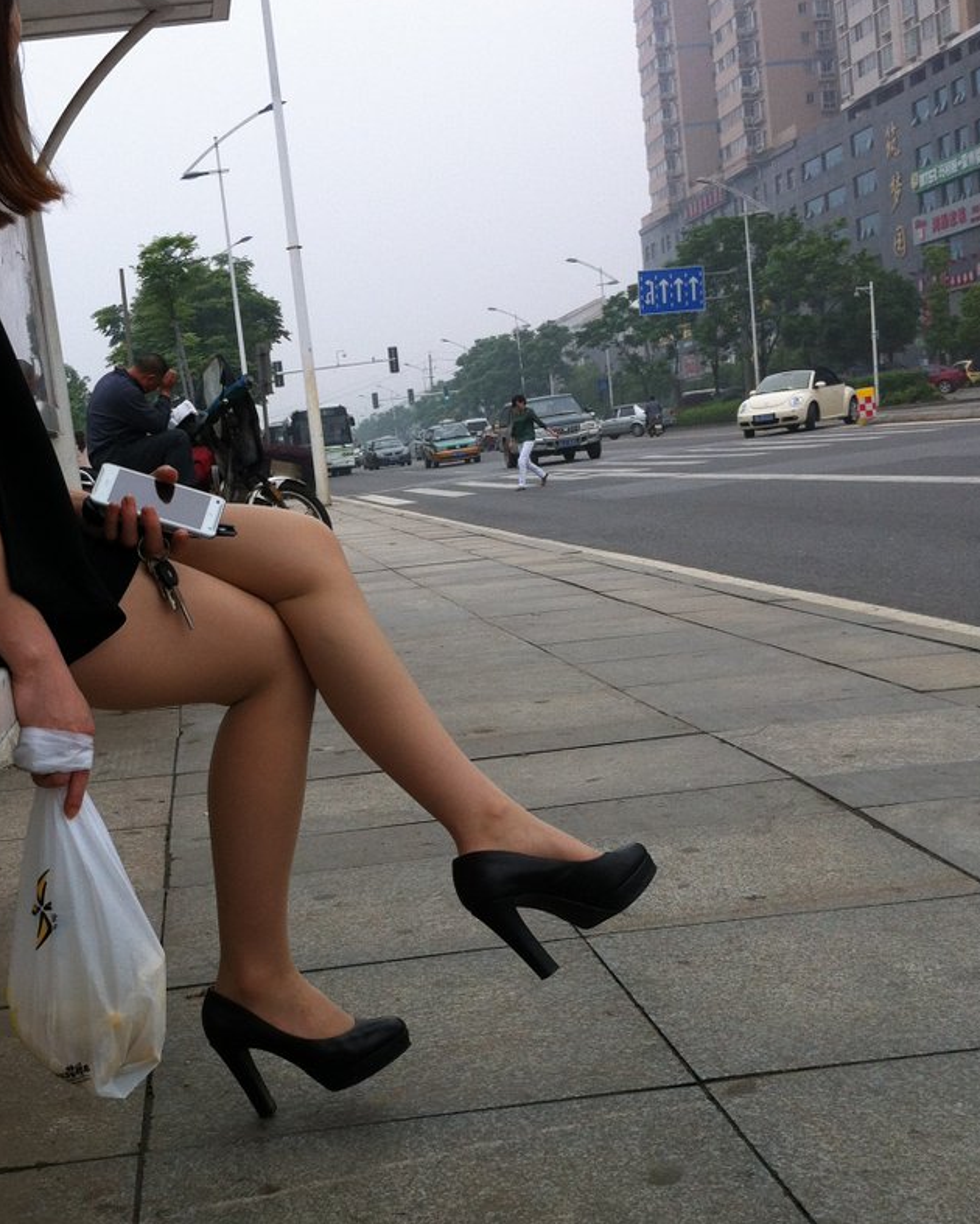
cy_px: 726
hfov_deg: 29.0
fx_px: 1885
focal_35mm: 52
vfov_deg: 35.9
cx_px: 369
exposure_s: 1/503
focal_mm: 3.85
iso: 80
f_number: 2.8
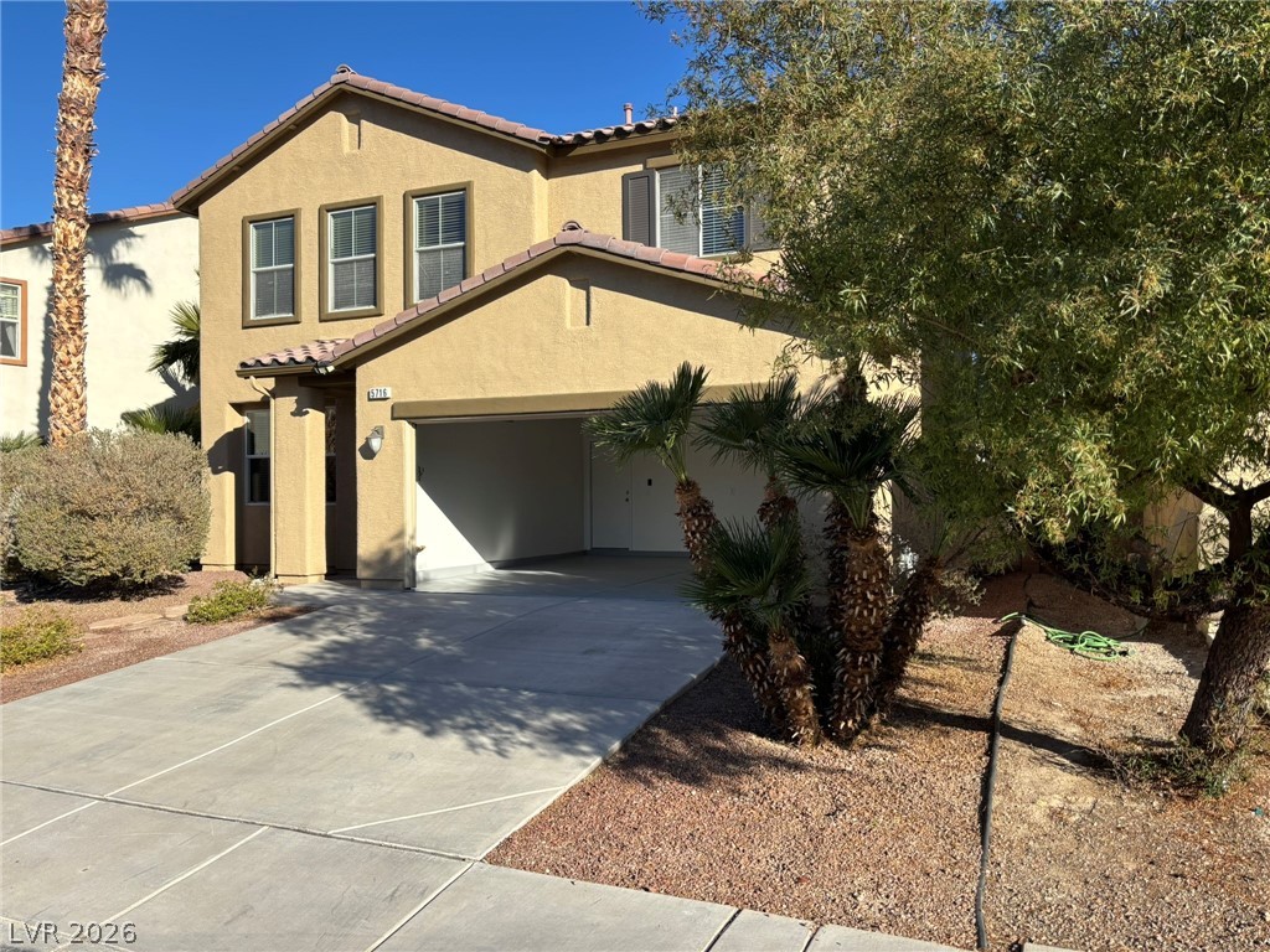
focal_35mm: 26
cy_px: 476
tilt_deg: -0.4
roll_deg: +0.1
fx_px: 954
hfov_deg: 67.3
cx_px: 635
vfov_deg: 53.1
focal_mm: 5.96
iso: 50
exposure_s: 1/2778
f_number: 1.6
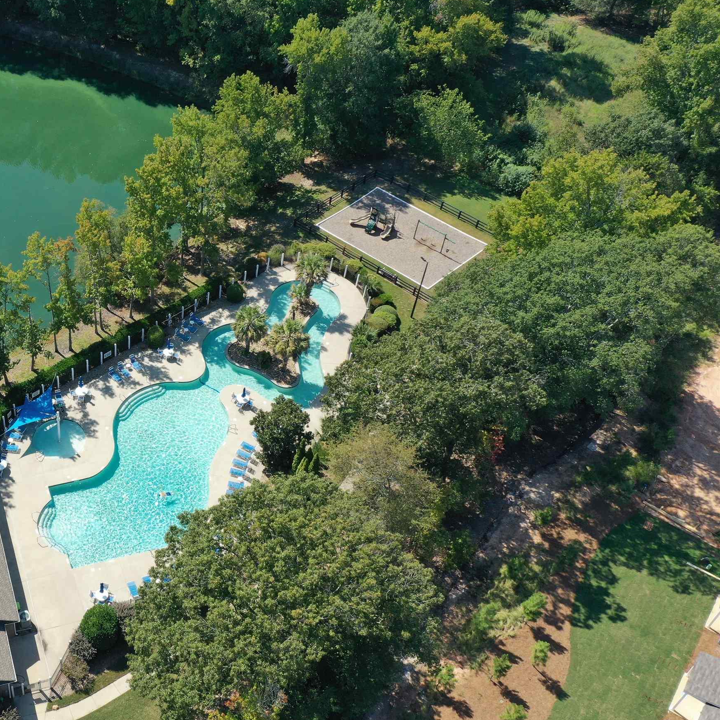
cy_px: 319
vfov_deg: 40.0
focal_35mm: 42
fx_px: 988
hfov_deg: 37.6
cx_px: 85
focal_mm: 10.26
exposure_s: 1/320
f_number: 5.6
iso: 100
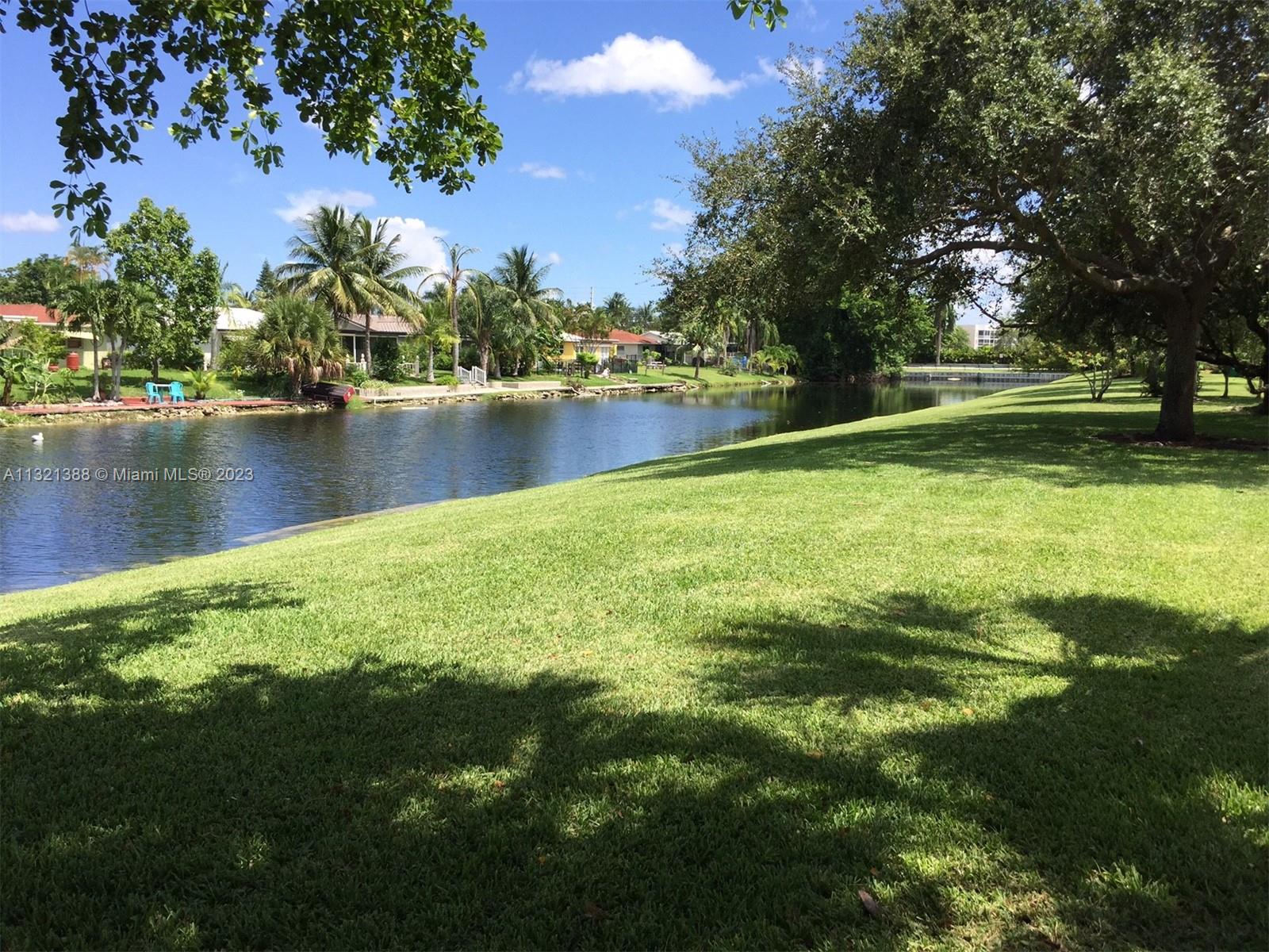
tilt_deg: -6.3
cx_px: 634
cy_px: 476
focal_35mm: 29
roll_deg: -2.4
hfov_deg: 61.7
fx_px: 1063
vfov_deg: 48.2
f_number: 2.2
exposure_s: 1/1464
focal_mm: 4.15
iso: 32
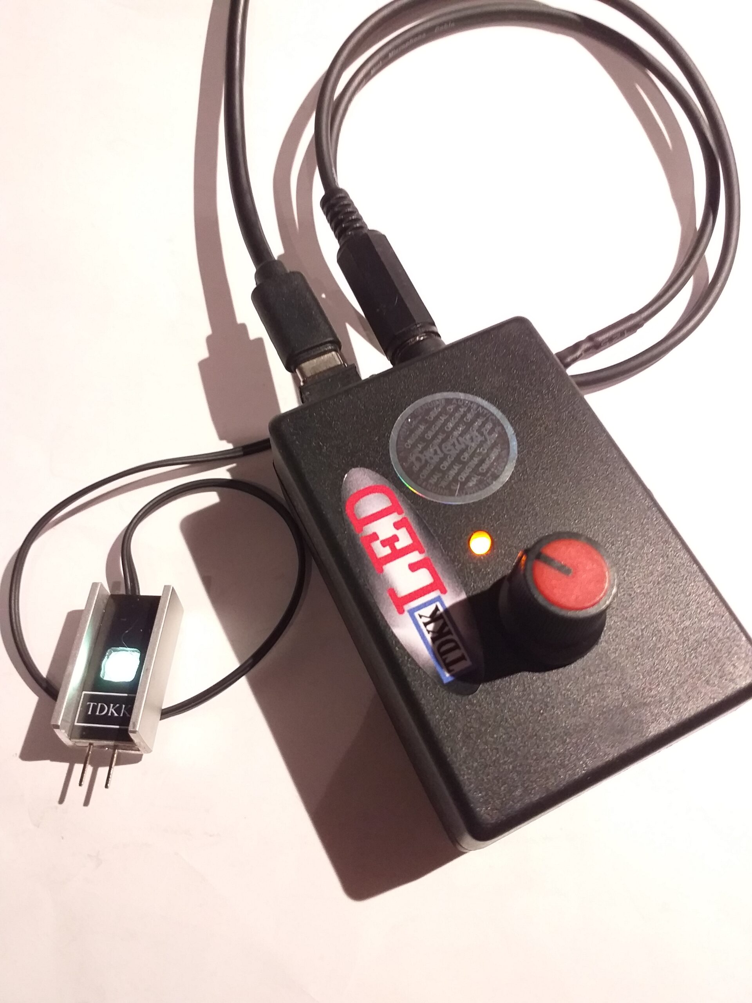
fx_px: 782
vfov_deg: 65.3
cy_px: 502
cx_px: 376
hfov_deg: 51.4
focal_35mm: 27
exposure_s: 1/33
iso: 200
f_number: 1.9
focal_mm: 3.6
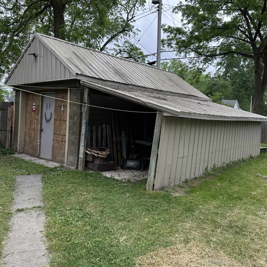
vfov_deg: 55.4
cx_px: 133
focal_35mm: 29
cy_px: 113
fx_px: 253
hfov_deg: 55.6
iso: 80
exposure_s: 1/364
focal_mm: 6.86
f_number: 1.78
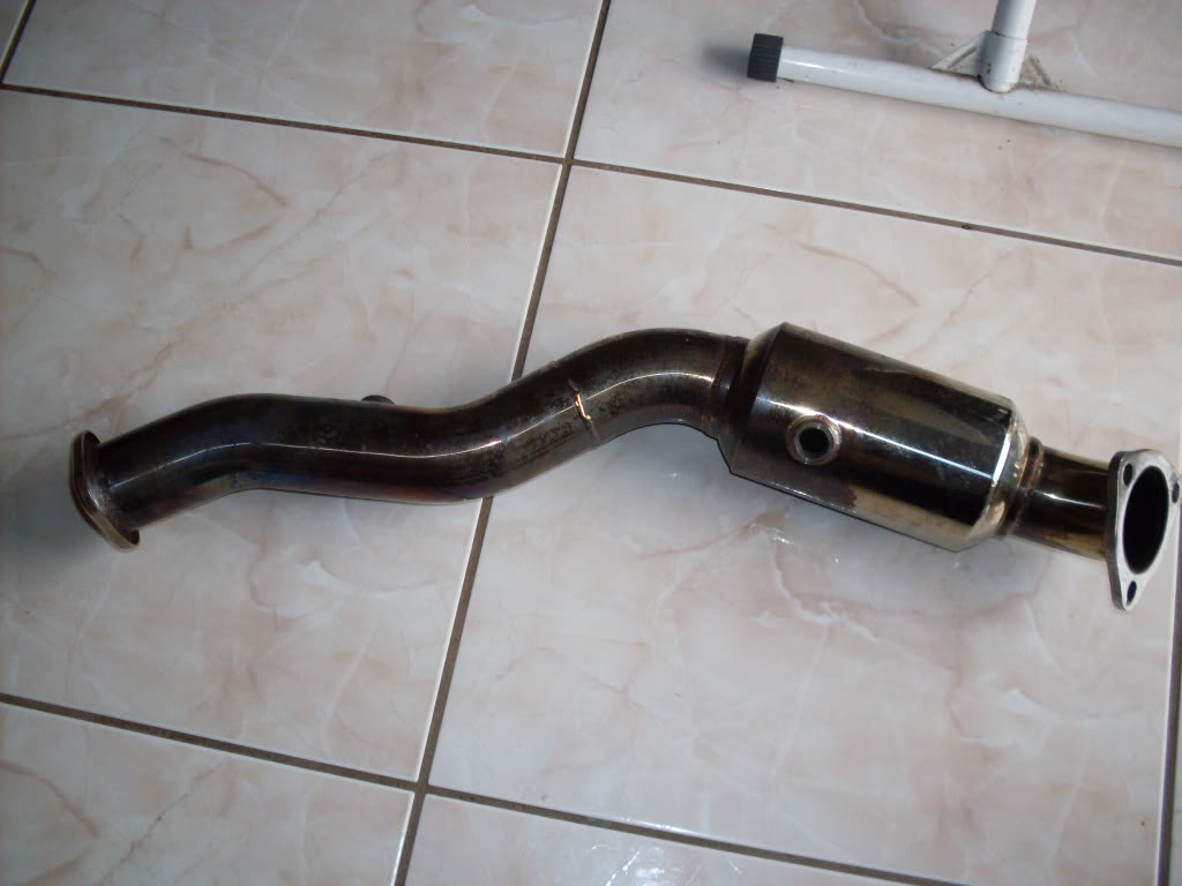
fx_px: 1298
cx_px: 591
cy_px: 443
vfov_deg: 37.7
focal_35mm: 38
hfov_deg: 49.0
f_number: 2.8
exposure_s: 1/45
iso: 100
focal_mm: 6.3
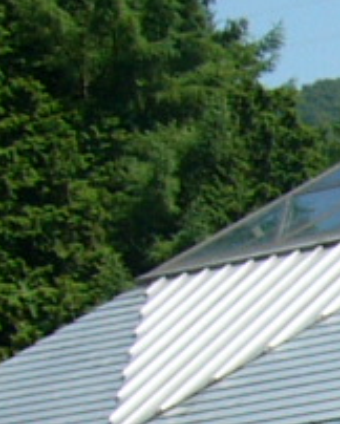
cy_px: 615
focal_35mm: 216
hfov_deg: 6.2
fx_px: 2713
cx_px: 1221
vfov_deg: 8.7
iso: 50
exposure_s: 1/100
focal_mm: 5.8
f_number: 8
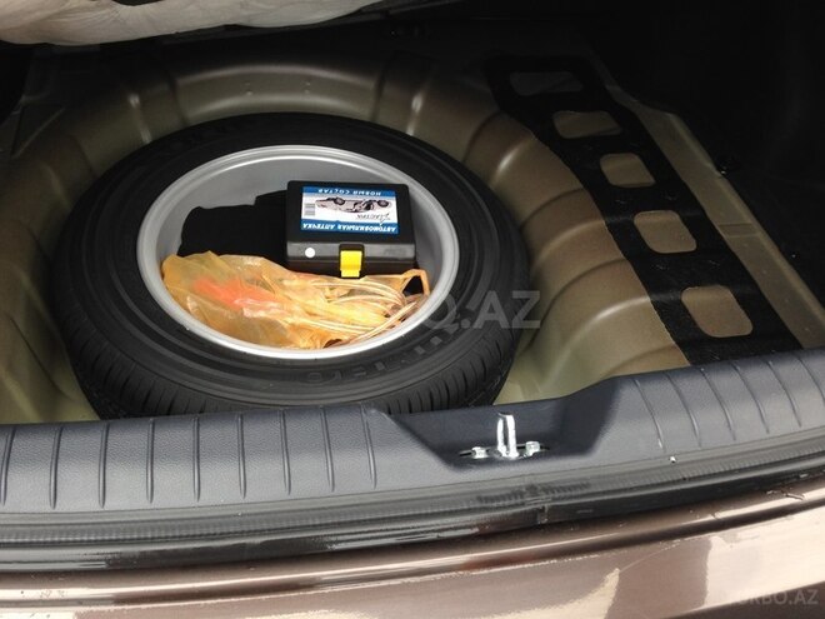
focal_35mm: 33
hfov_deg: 55.4
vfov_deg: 42.9
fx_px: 786
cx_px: 412
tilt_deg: -46.8
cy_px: 310
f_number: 2.4
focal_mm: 4.12
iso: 50
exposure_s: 1/30
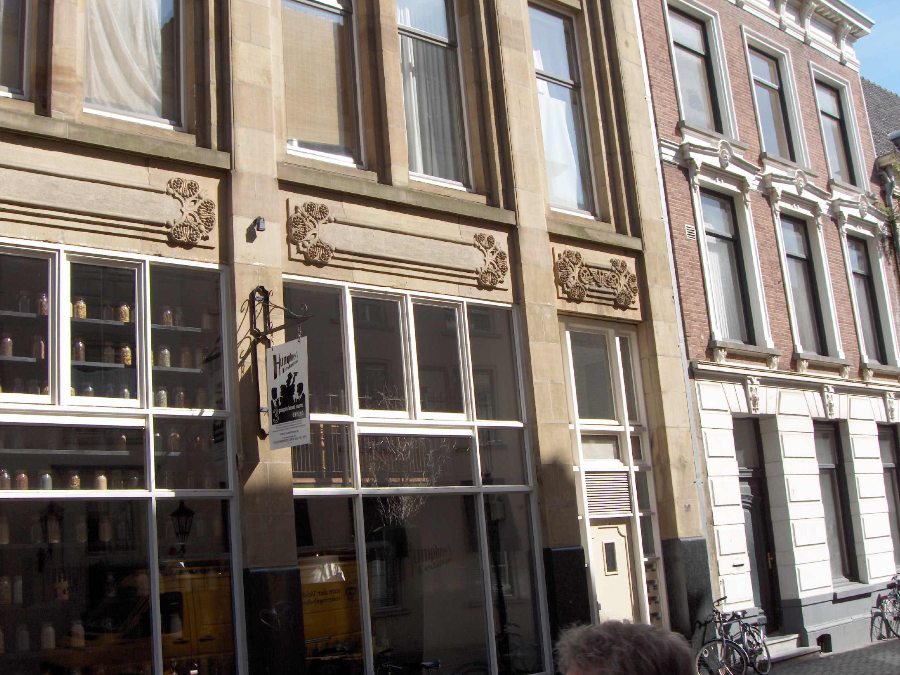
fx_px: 1040
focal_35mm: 40
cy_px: 341
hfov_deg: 46.8
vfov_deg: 36.0
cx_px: 458
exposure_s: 1/376
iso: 74
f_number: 4.8
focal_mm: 8
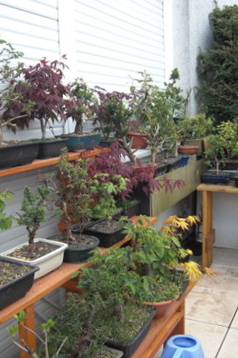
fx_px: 457
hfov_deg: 29.2
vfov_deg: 42.8
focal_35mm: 46
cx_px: 119
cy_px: 179
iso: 50
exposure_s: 1/125
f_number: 2.7
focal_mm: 5.8
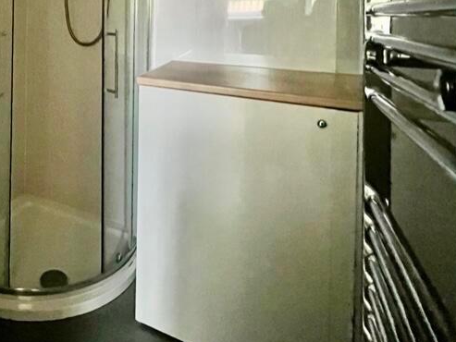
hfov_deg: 57.1
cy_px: 14
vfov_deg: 44.9
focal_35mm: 27
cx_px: 54
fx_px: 356
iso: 1250
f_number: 1.8
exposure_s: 1/30
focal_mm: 1.57
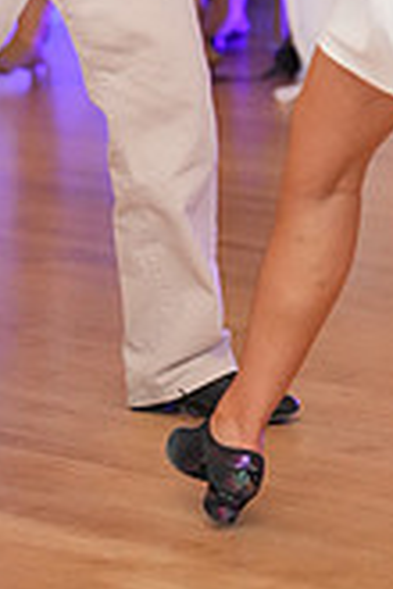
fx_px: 3913
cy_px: -136
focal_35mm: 239
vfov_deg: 8.5
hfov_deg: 5.7
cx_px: 195
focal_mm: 68
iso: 6400
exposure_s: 1/250
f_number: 2
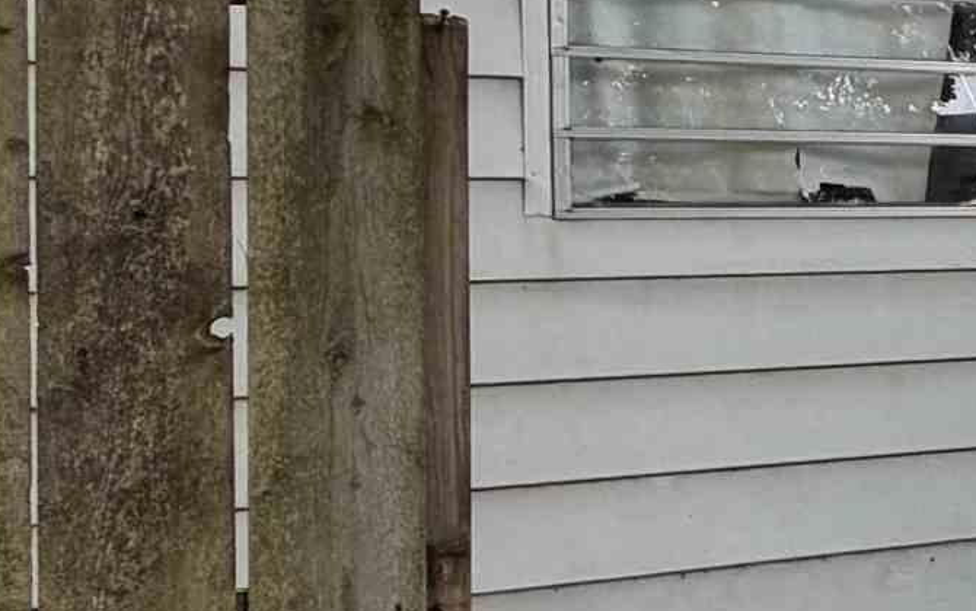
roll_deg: +2.8
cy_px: 200
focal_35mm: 68
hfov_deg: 21.1
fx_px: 1809
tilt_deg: +2.4
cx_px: 1729
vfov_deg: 19.1
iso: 50
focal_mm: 2.22
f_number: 2.2
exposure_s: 1/127
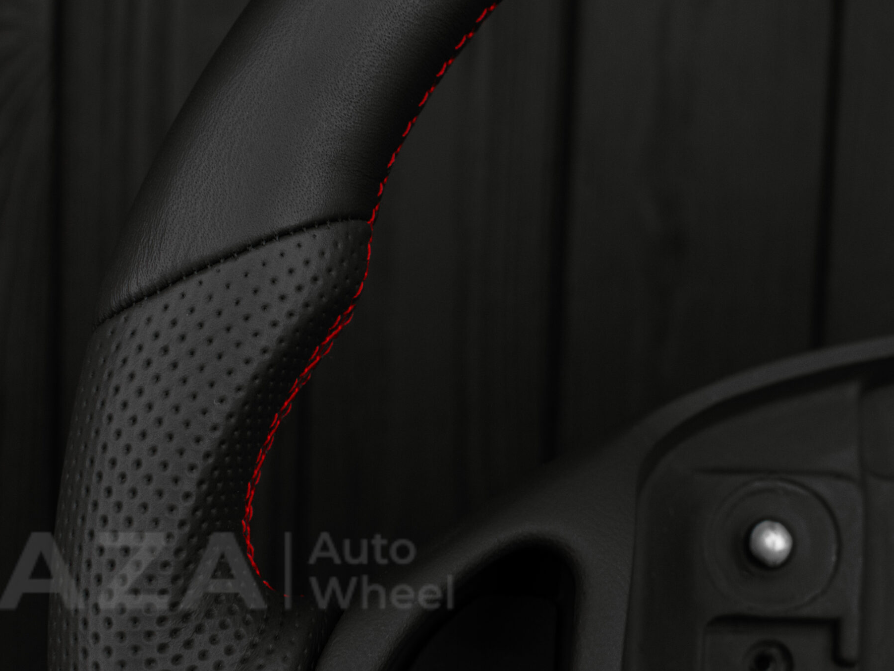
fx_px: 1851
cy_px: 291
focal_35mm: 72
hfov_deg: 27.1
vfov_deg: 20.5
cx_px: 556
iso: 500
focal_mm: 35
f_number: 6.3
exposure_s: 1/125
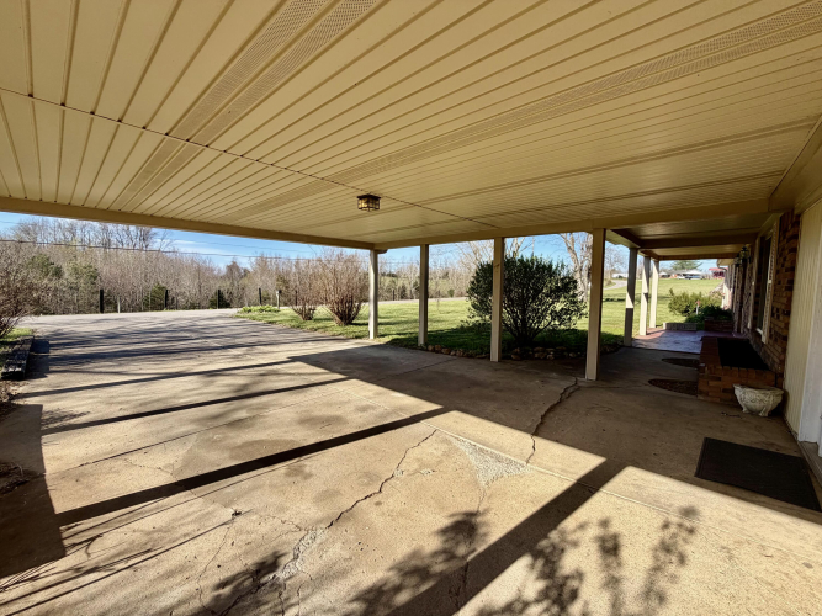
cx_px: 411
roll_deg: -0.9
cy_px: 308
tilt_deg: -2.6
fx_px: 332
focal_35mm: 14
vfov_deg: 85.7
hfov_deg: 102.1
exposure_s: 1/770
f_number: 2.2
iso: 40
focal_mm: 2.22
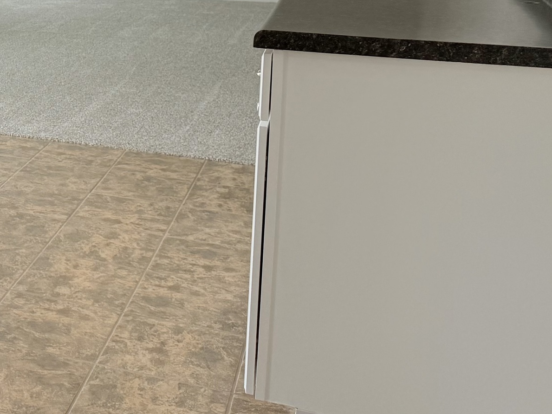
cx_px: -152
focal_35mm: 62
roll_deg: +0.5
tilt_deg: -8.2
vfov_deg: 22.8
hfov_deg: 26.7
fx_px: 989
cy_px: 6
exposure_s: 1/695
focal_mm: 6.76
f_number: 1.78
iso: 100
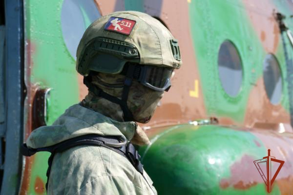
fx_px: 936
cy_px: 98
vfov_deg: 11.9
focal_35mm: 115
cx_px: 146
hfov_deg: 17.8
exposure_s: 1/640
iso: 125
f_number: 3.9
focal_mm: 41.85
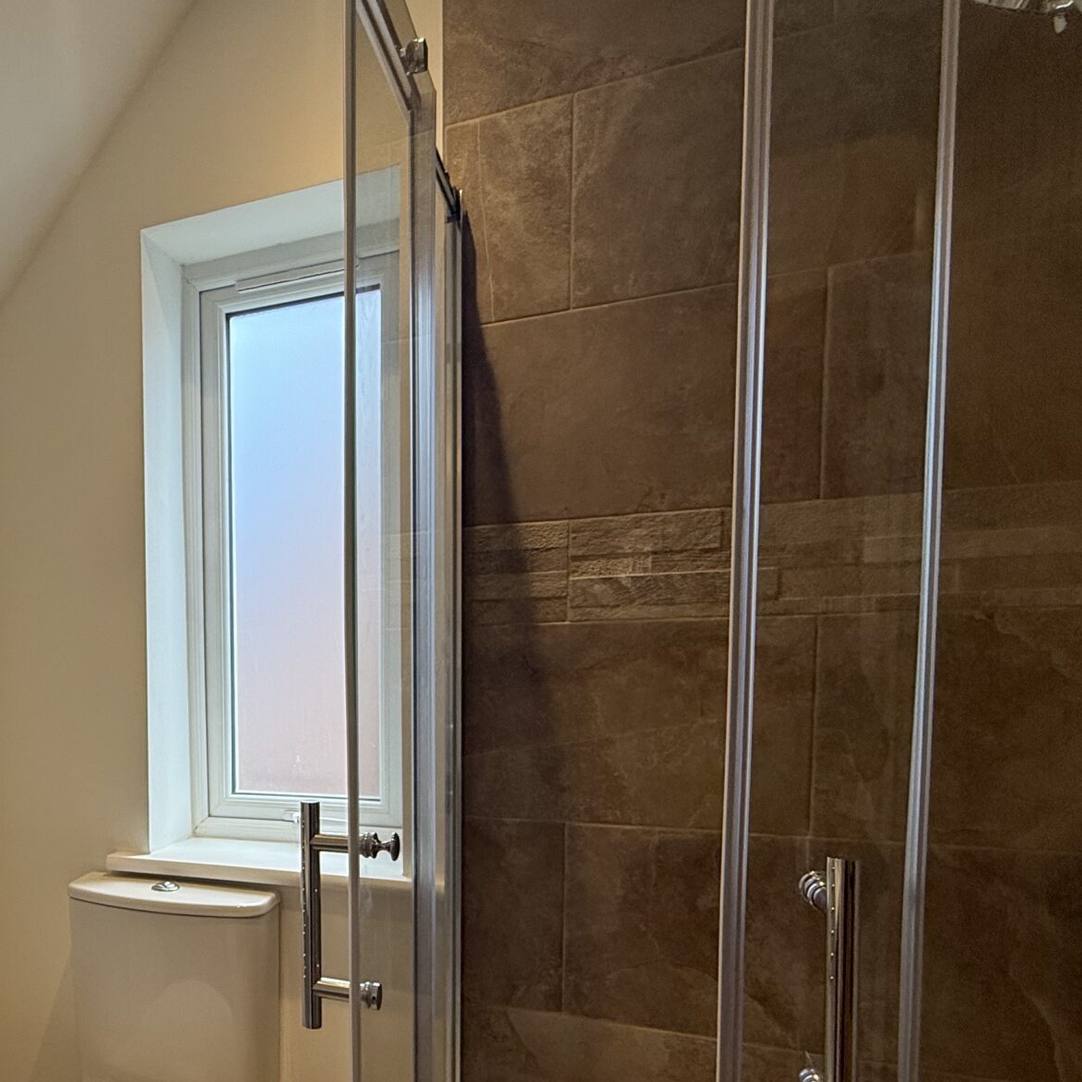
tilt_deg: -3.4
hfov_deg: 52.1
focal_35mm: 27
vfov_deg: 57.7
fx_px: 955
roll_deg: +1.1
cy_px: 729
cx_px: 112
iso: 80
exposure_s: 1/100
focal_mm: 2.22
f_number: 2.2
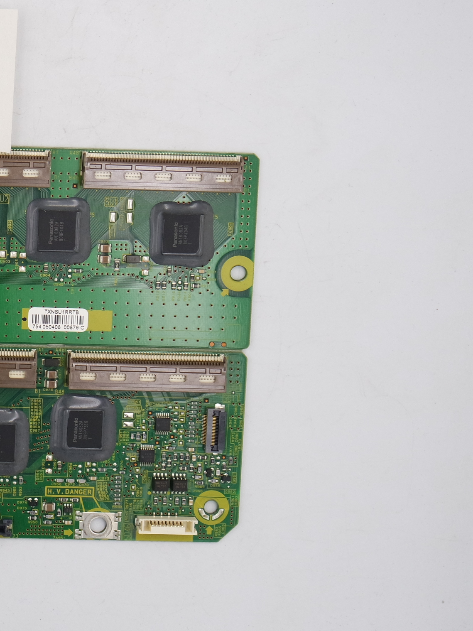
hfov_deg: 17.4
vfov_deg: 24.1
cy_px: 247
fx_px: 1476
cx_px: -81
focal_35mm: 81
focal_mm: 16
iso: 160
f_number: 5.6
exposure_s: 1/100
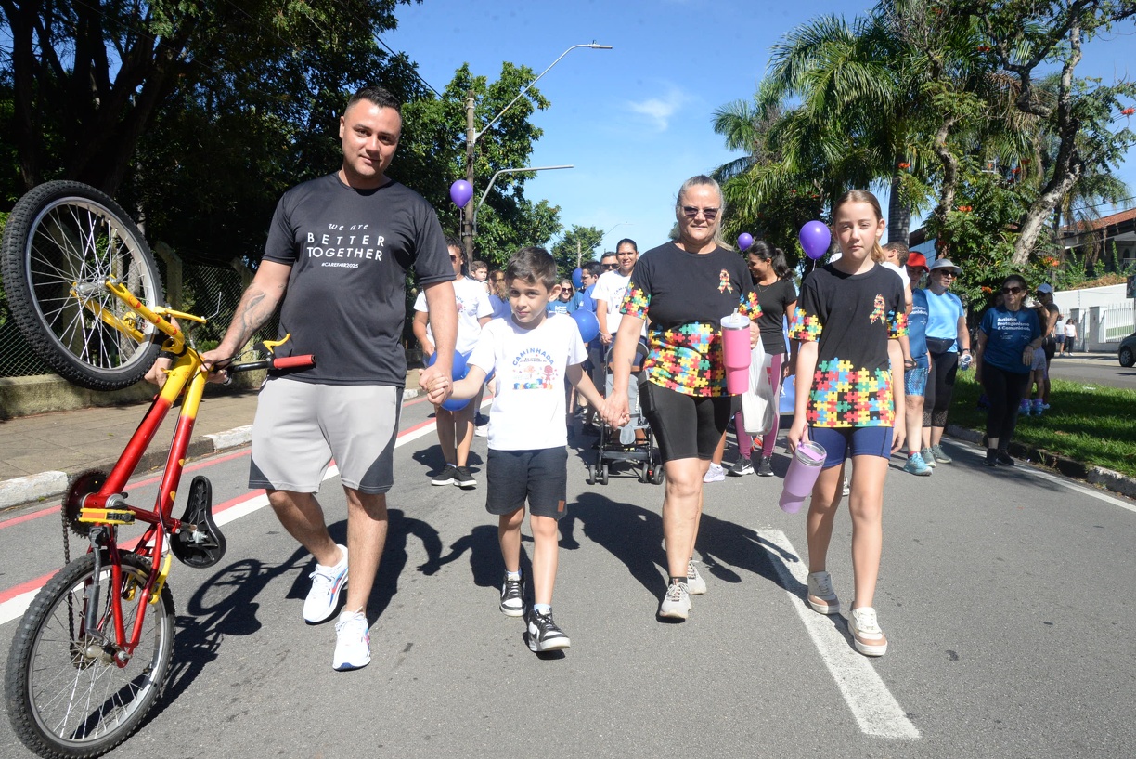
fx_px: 758
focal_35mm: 24
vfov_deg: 53.2
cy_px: 380
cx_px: 568
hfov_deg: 73.7
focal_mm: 24
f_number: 13
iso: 2200
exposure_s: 1/1250
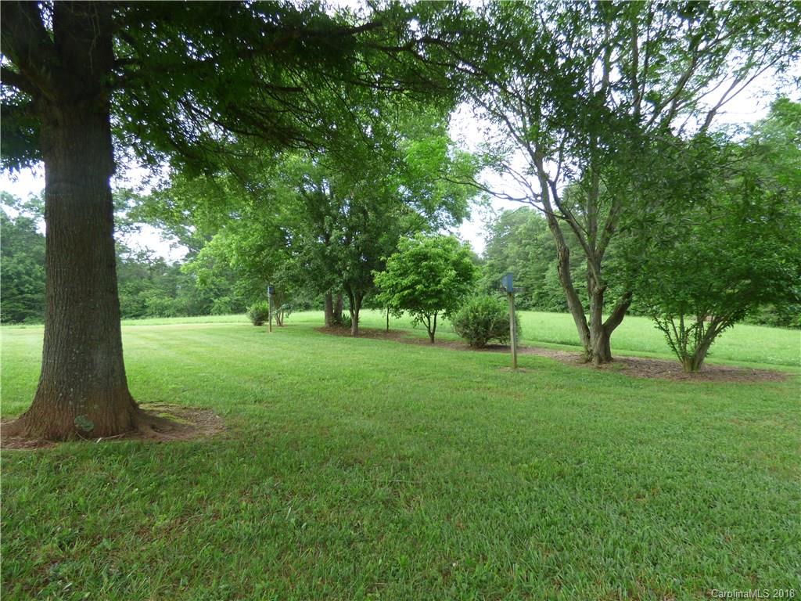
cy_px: 300
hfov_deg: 81.7
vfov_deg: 66.0
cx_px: 400
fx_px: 463
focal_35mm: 20
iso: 100
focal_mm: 3.58
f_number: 2.8
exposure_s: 1/80
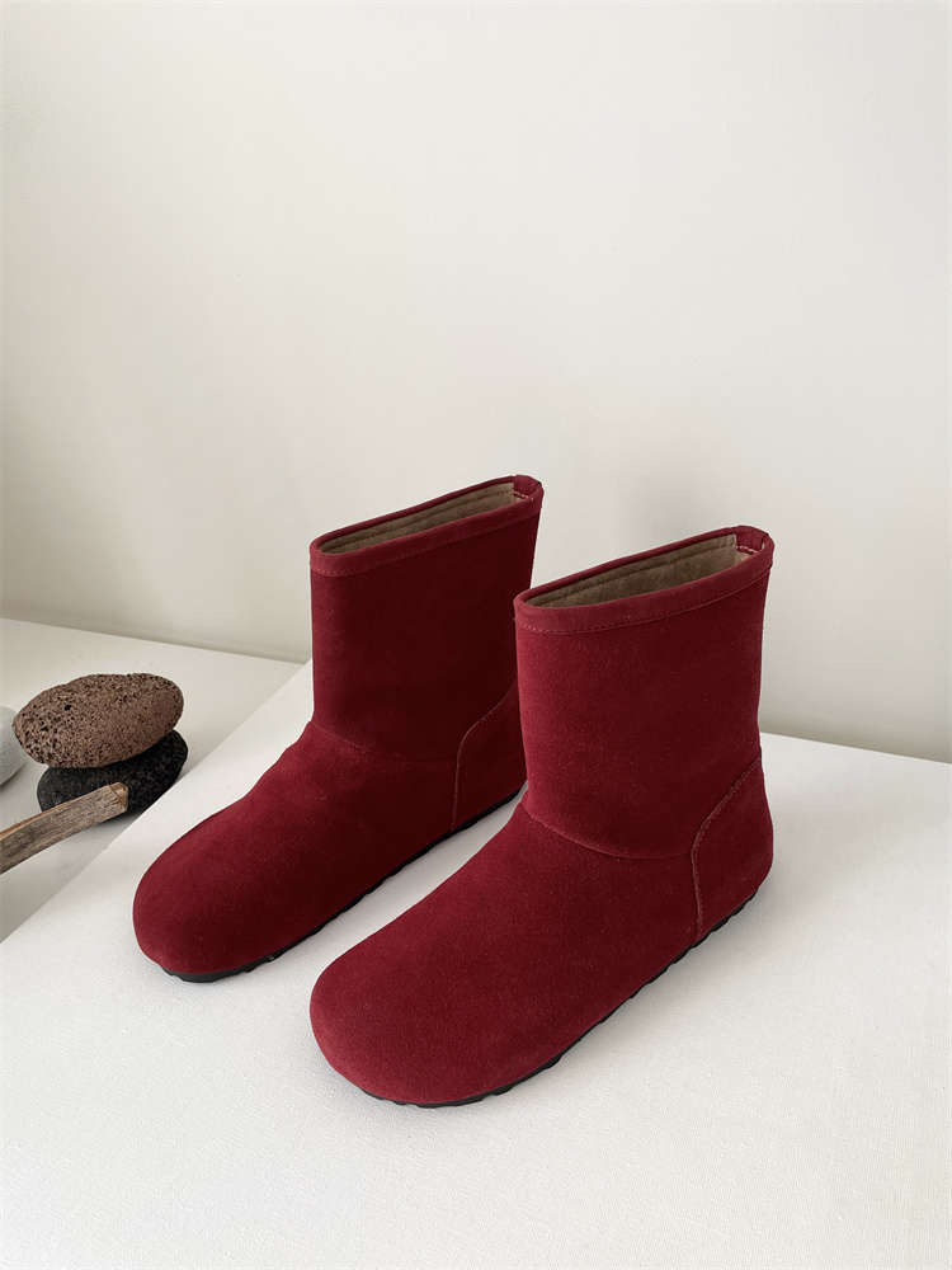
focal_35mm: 26
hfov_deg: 53.1
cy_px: 635
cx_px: 476
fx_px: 953
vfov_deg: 67.3
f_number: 1.6
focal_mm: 4.2
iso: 80
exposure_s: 1/121
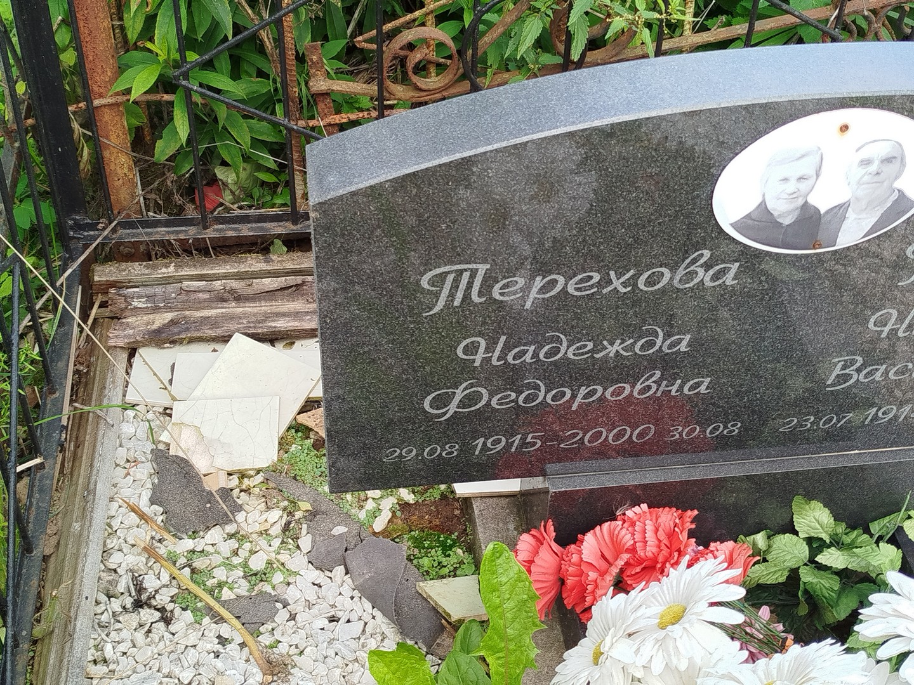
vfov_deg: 30.3
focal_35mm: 48
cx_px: 457
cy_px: 342
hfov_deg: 39.7
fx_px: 1267
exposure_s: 1/100
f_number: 1.7
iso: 64
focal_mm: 5.31
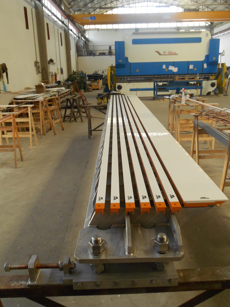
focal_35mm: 32
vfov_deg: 56.8
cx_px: 115
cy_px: 154
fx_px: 283
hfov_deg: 44.2
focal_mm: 5.8
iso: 160
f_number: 3.6
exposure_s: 1/30
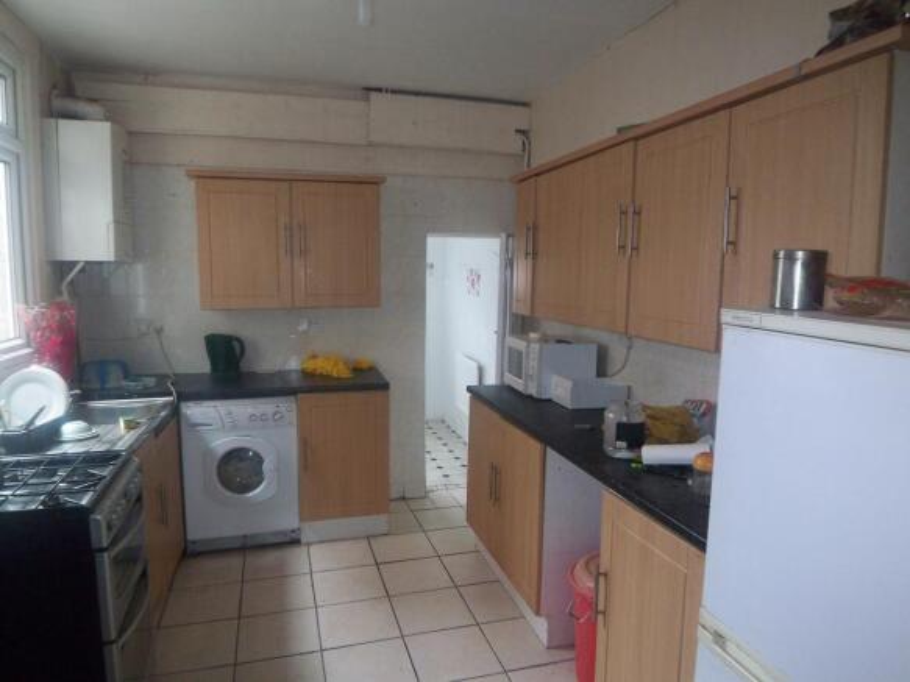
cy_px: 341
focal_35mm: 23
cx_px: 455
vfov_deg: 58.9
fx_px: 605
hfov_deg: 73.9
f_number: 2.8
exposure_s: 1/30
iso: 125
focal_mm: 3.8
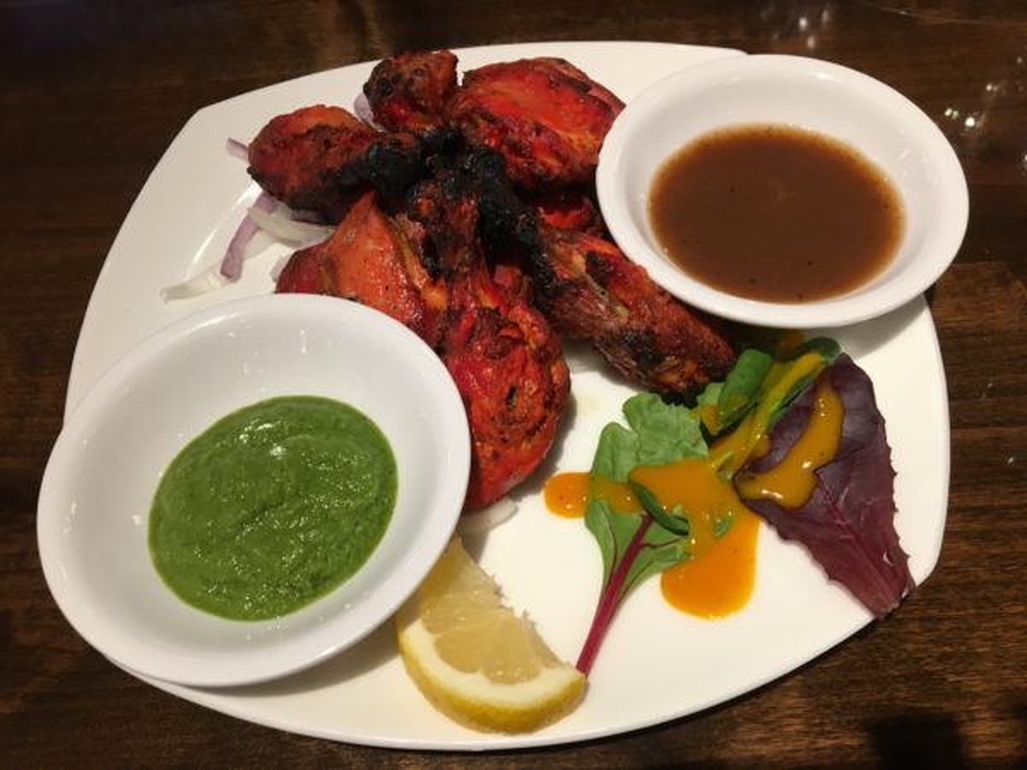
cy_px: 385
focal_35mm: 29
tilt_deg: -55.9
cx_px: 514
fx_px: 860
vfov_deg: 48.2
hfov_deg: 61.7
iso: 50
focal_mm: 4.15
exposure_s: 1/30
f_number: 2.2
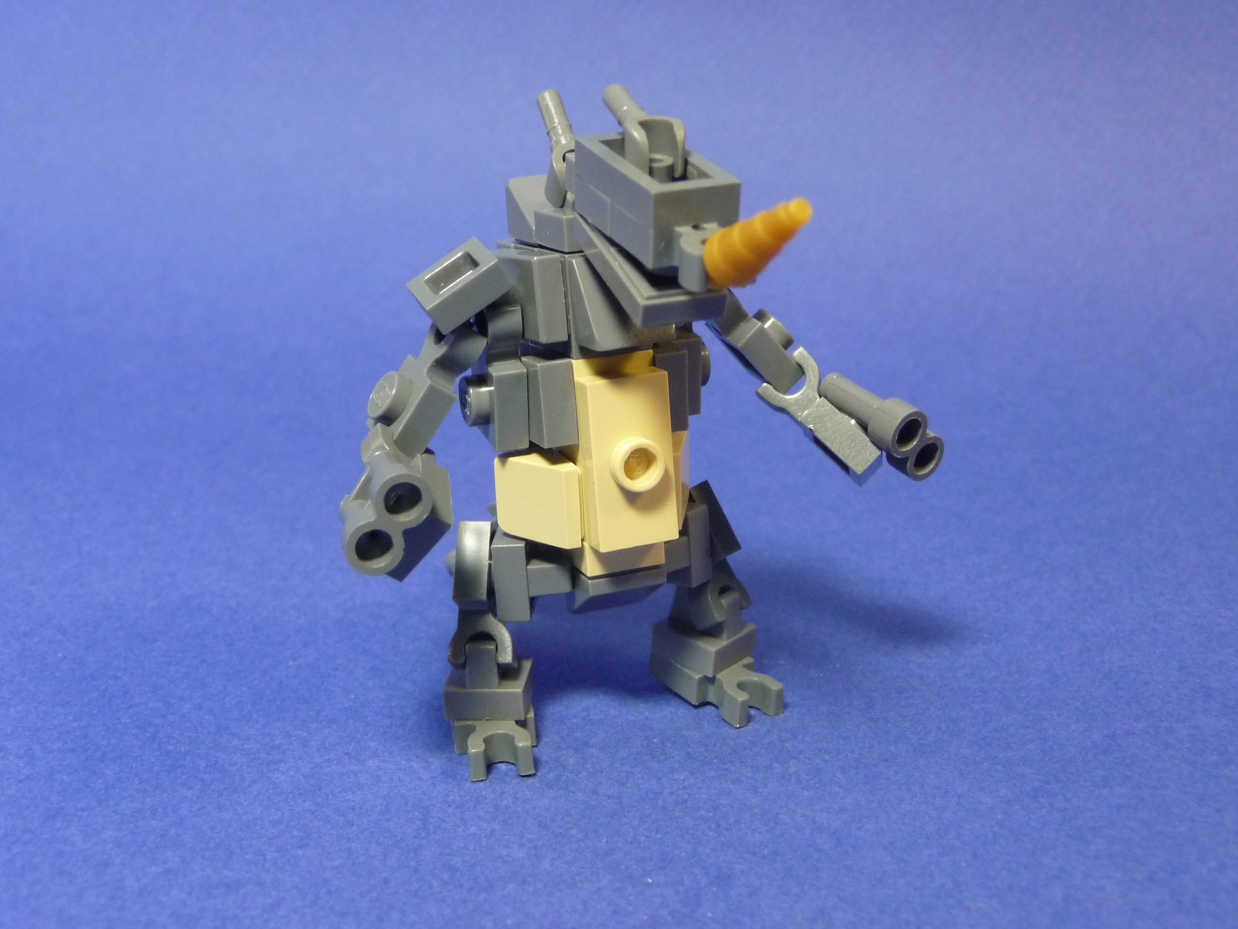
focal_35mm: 48
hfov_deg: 39.7
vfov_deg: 30.3
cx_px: 619
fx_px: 1717
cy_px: 464
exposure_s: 1/30
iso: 320
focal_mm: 8
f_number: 4.2
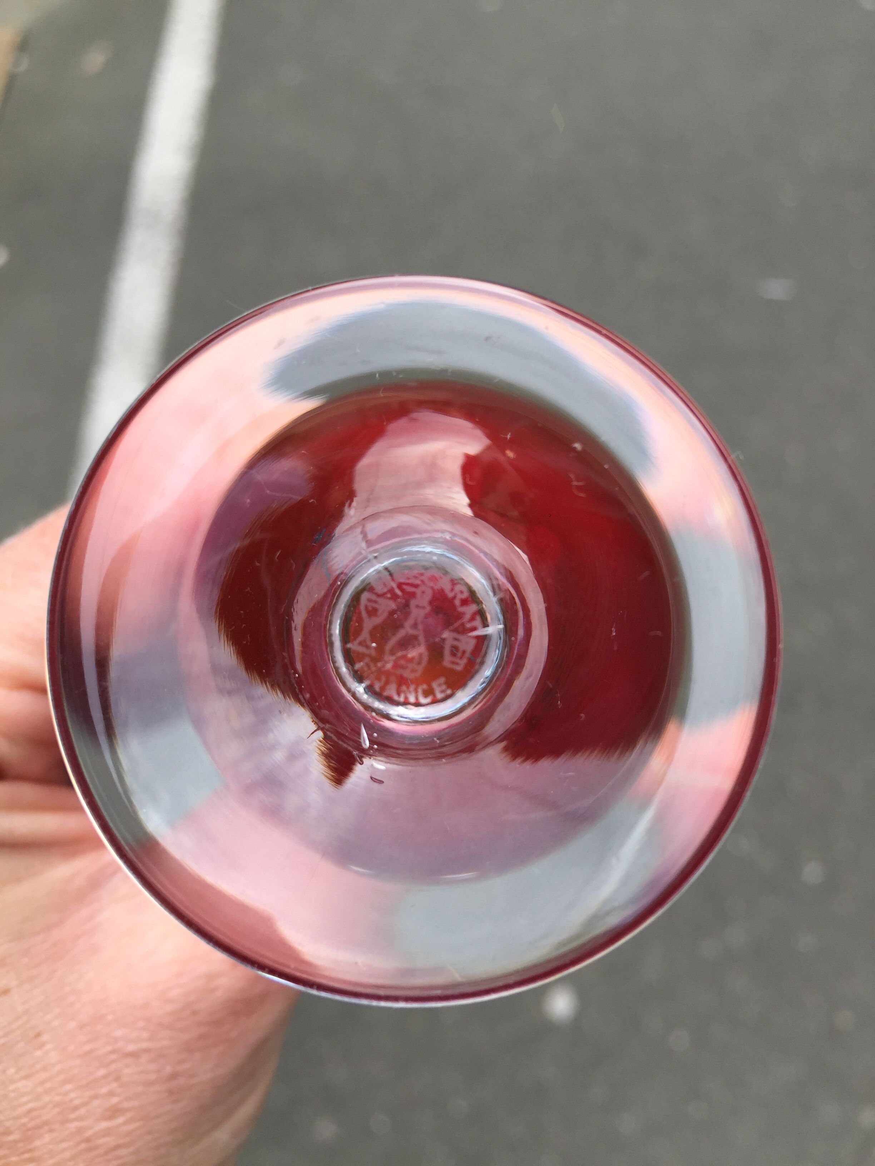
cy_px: 583
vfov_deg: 61.7
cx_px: 438
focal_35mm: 29
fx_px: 977
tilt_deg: -60.6
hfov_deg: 48.2
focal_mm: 4.15
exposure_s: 1/455
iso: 32
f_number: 2.2
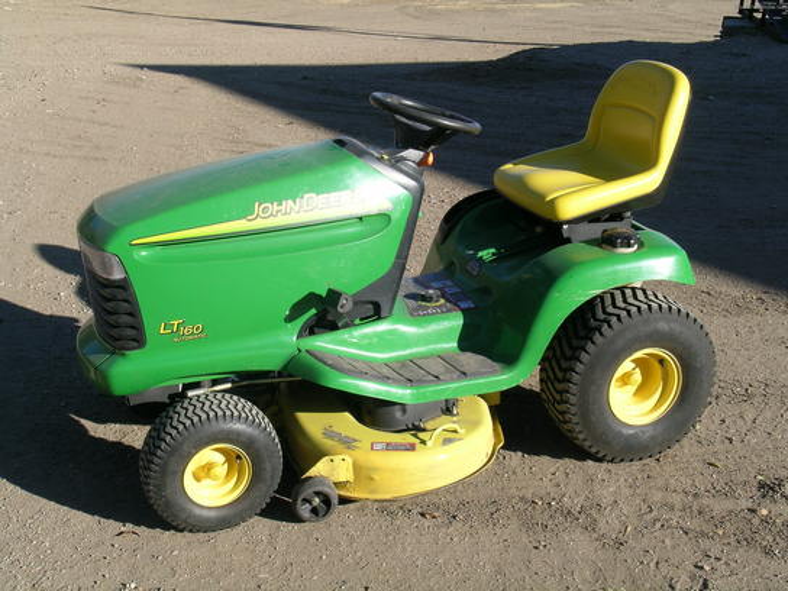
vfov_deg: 29.1
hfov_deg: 38.2
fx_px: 1138
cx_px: 394
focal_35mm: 50
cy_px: 296
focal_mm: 10.3
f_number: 7.6
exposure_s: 1/166
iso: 50
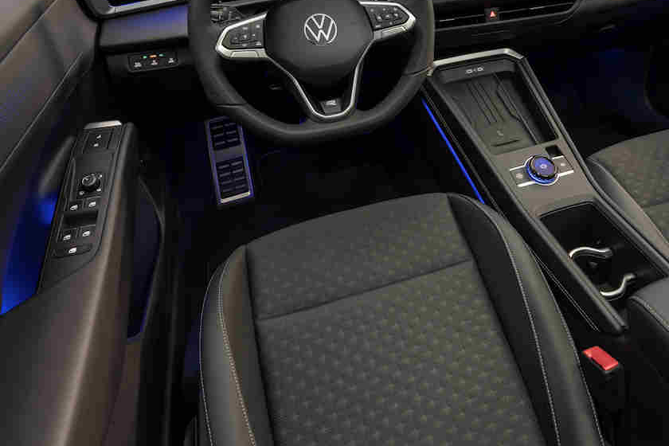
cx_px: 387
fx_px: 465
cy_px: 74
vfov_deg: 47.7
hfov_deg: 71.1
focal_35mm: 25
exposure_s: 6
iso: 100
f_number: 11
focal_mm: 14
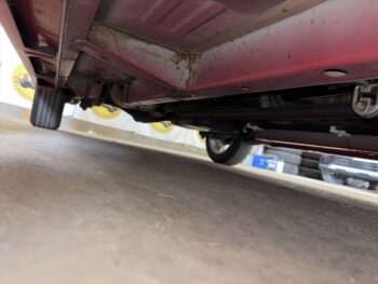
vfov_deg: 53.1
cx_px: 189
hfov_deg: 67.3
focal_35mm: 26
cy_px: 142
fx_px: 284
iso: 64
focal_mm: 5.96
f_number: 1.6
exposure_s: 1/7
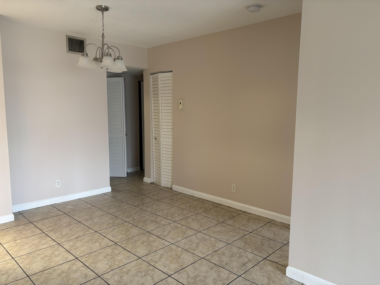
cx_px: 190
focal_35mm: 26
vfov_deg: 53.1
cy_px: 142
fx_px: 285
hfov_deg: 67.3
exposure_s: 1/60
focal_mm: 5.96
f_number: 1.6
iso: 160
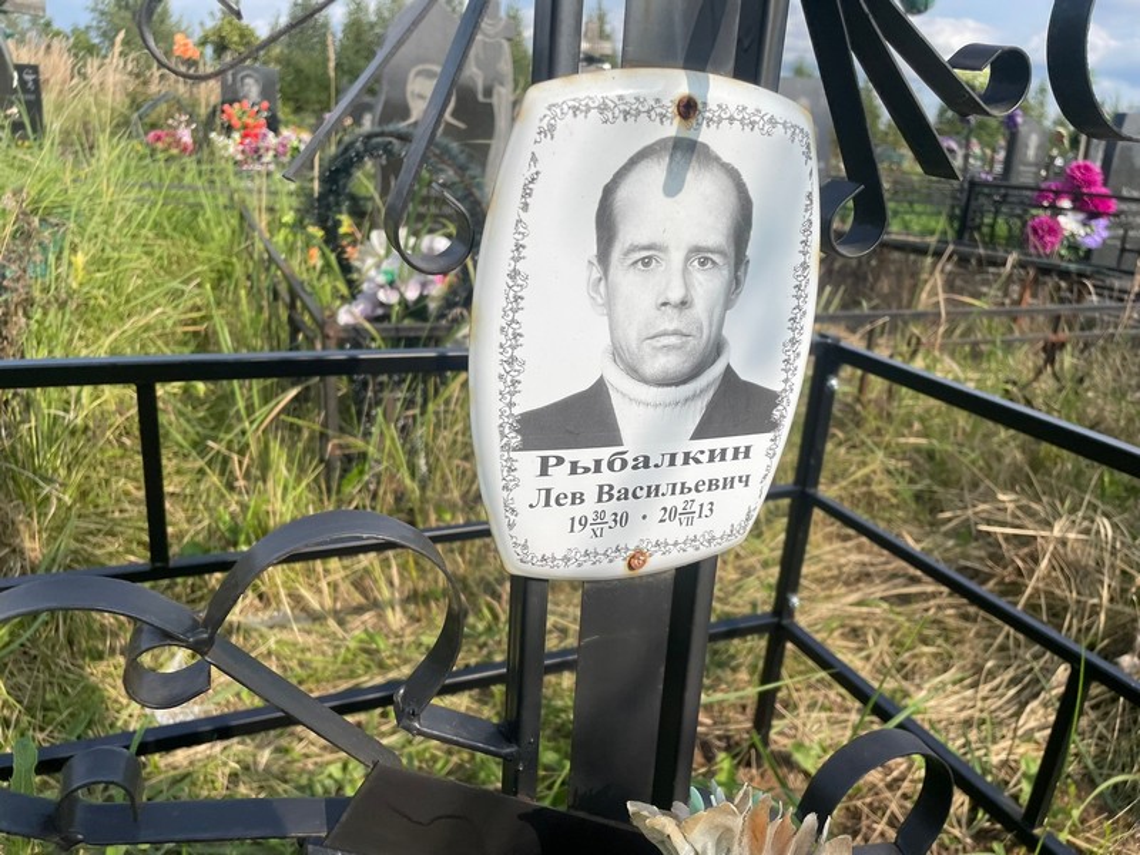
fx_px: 856
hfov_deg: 67.3
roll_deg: -3.5
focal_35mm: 26
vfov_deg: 53.1
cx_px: 570
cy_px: 428
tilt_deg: -12.7
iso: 32
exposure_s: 1/3731
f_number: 1.6
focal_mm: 4.2
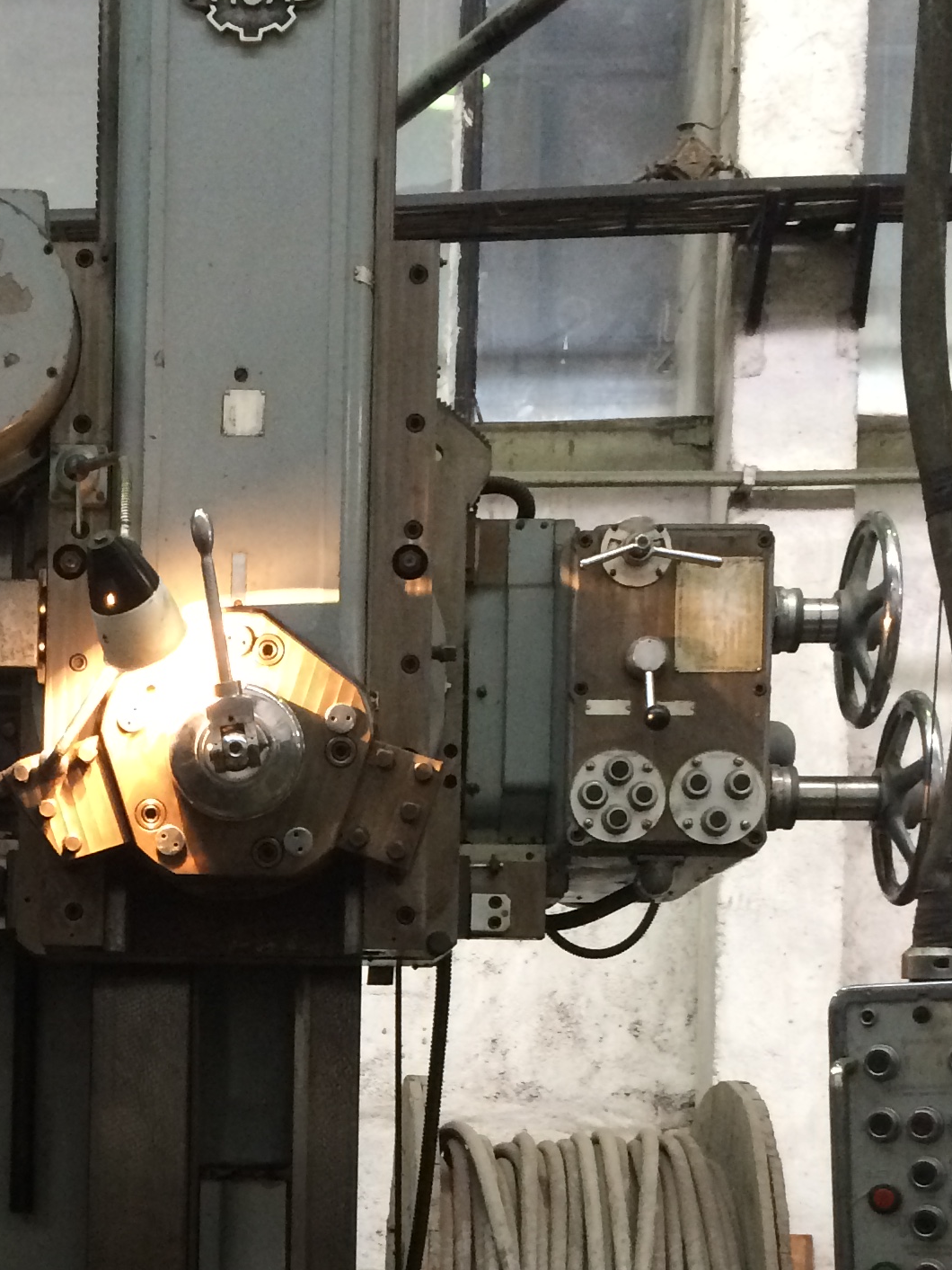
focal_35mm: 67
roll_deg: -1.1
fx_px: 2456
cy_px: 1162
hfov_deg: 21.5
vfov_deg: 27.8
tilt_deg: -0.5
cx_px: 101
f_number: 2.2
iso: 250
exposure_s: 1/33
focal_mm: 4.15
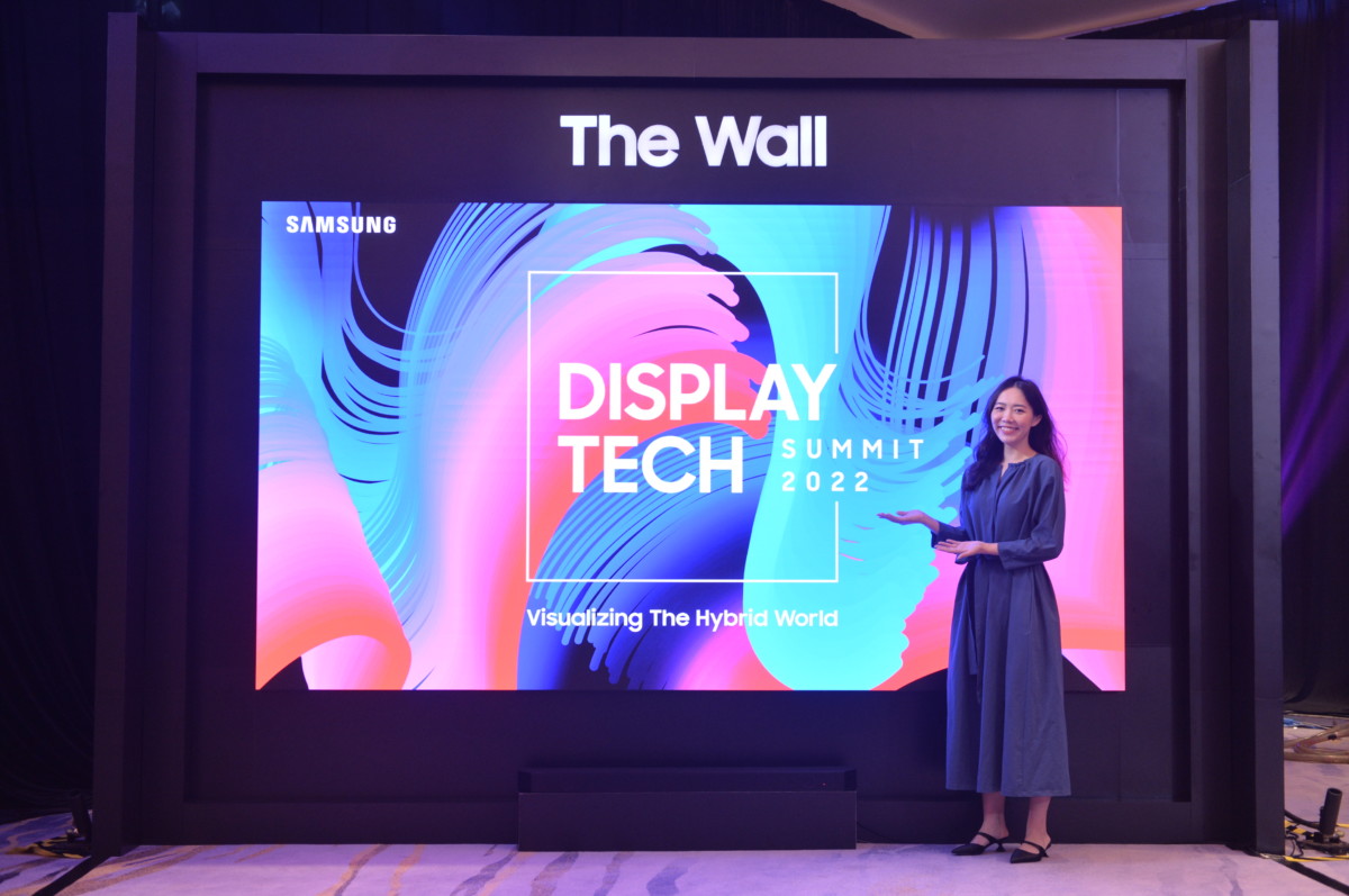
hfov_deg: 41.2
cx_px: 674
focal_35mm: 48
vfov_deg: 28.0
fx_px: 1796
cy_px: 448
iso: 1250
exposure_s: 1/125
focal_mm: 48
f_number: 4
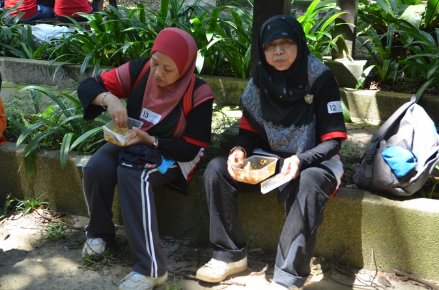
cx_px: 195
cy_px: 121
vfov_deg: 23.6
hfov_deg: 35.1
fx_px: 693
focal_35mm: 57
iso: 400
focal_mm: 32
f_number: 4
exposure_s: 1/125
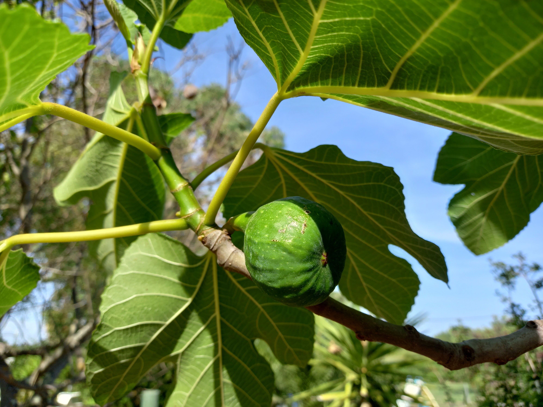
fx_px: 392
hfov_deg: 69.4
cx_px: 272
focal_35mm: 25
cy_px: 204
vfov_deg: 54.9
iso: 25
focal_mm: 4.6
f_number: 2
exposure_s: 1/332
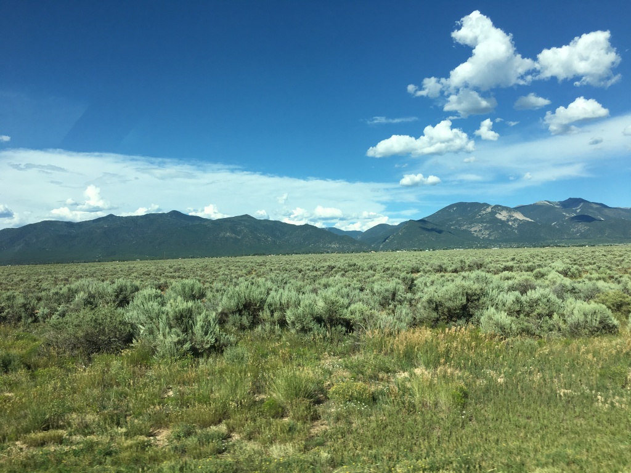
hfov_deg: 61.7
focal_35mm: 29
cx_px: 316
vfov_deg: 48.2
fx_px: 529
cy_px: 236
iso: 25
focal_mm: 4.15
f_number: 2.2
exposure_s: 1/1972
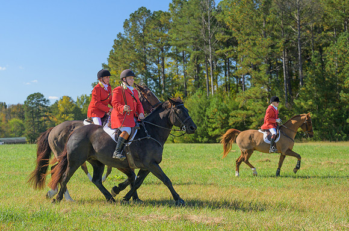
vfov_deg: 16.6
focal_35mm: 82
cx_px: 148
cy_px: 129
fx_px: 794
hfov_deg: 24.8
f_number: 4
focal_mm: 71
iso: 200
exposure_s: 1/800
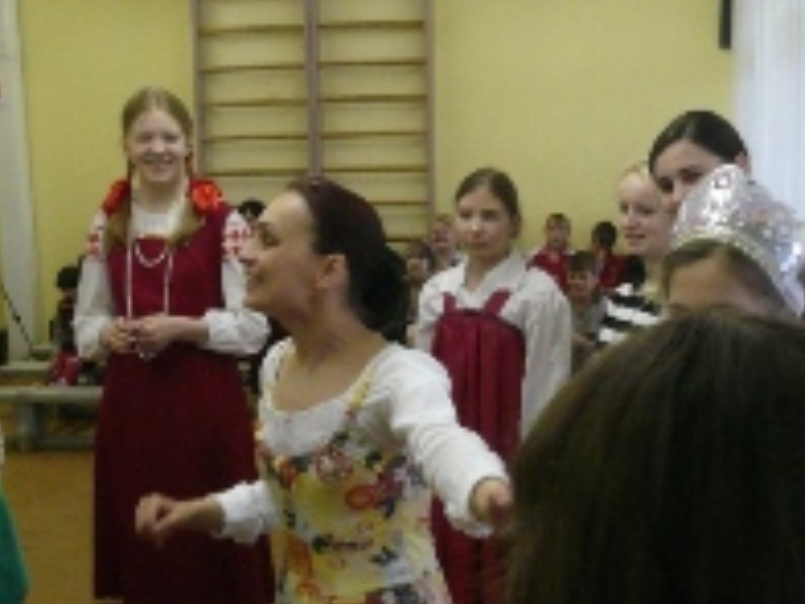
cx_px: 493
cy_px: 370
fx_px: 1488
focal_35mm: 64
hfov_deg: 30.2
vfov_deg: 22.9
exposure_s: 1/50
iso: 200
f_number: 2.8
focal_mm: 4.6
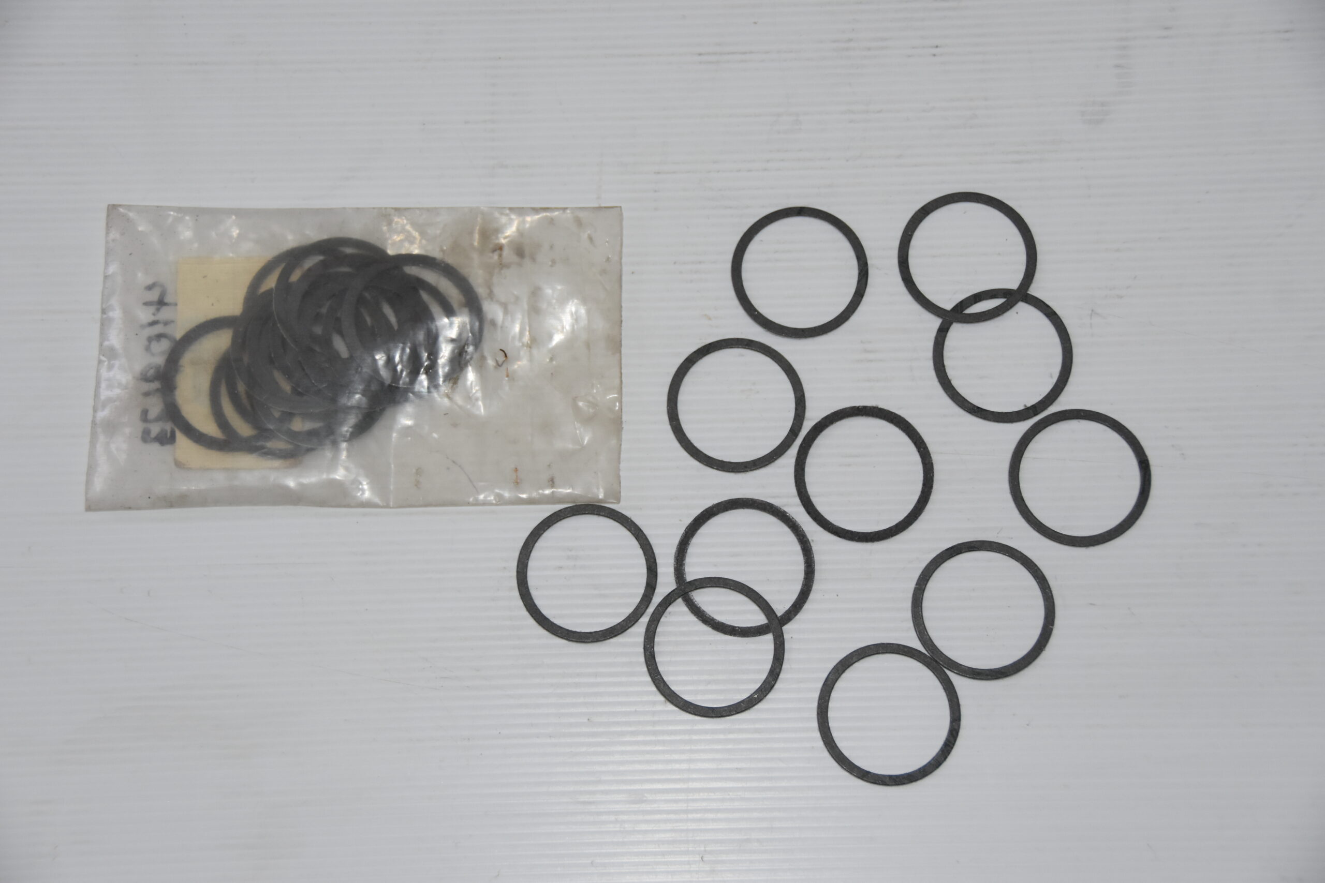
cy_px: 442
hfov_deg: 26.0
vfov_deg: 17.5
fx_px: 2871
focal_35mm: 78
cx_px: 662
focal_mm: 52
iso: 800
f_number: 4.8
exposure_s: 1/100
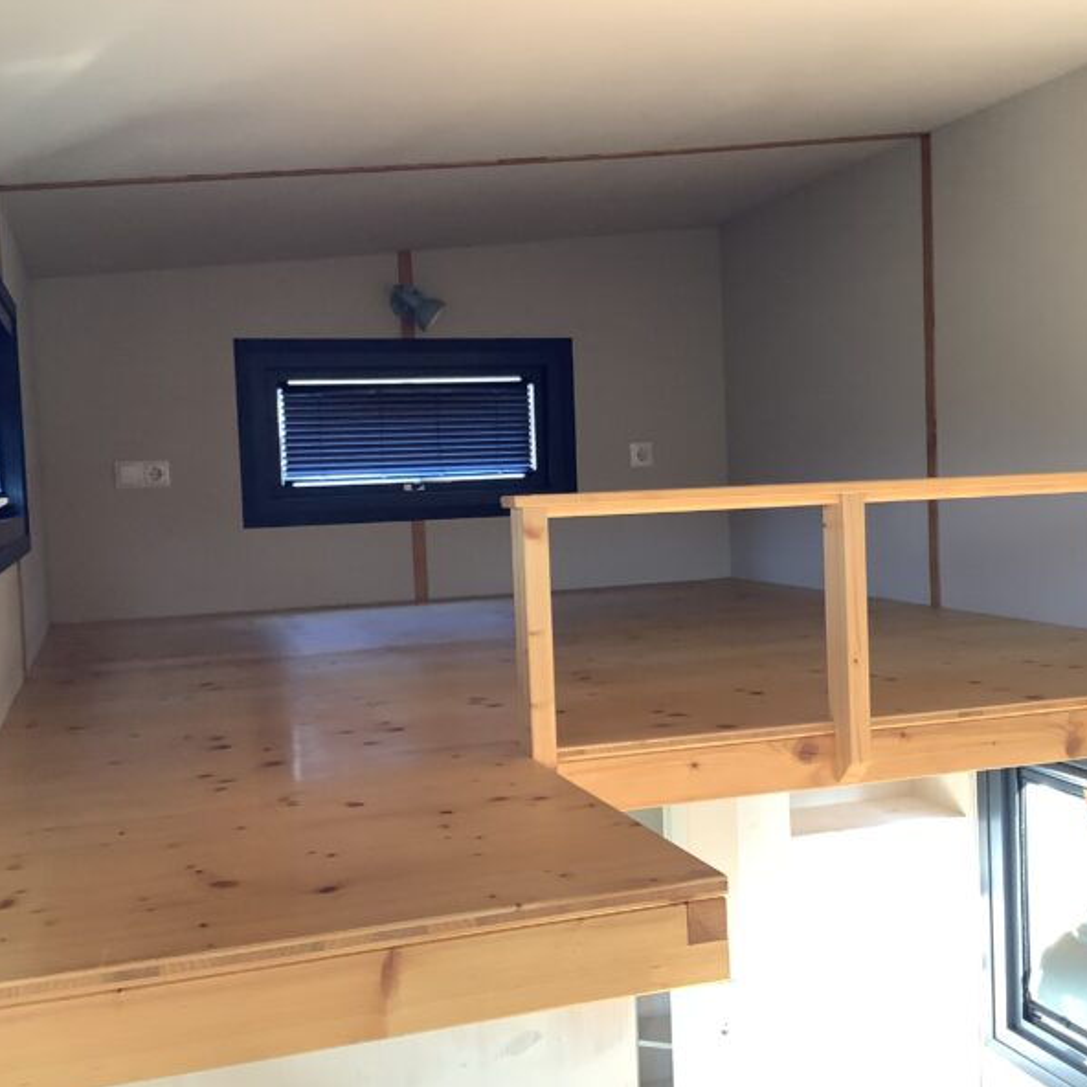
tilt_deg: -4.0
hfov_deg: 44.9
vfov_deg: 44.9
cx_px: 540
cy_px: 540
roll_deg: +1.7
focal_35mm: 37
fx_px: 1314
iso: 125
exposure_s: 1/50
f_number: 2.4
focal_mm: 3.3
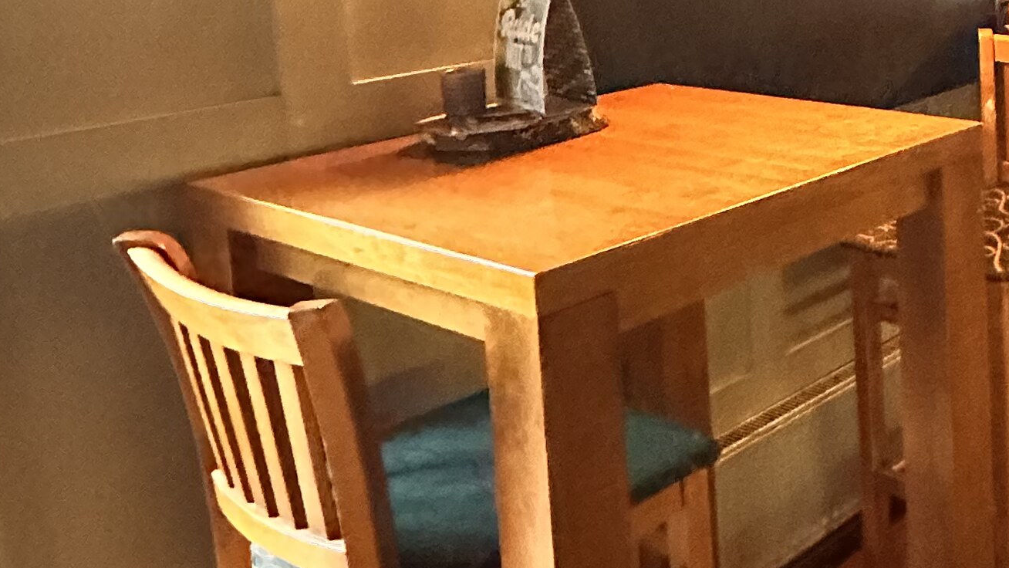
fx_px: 1258
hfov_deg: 36.4
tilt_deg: -4.4
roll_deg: +0.1
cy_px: -25
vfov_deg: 24.1
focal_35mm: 47
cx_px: 1134
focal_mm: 2.22
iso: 1000
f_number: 2.2
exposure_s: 1/34
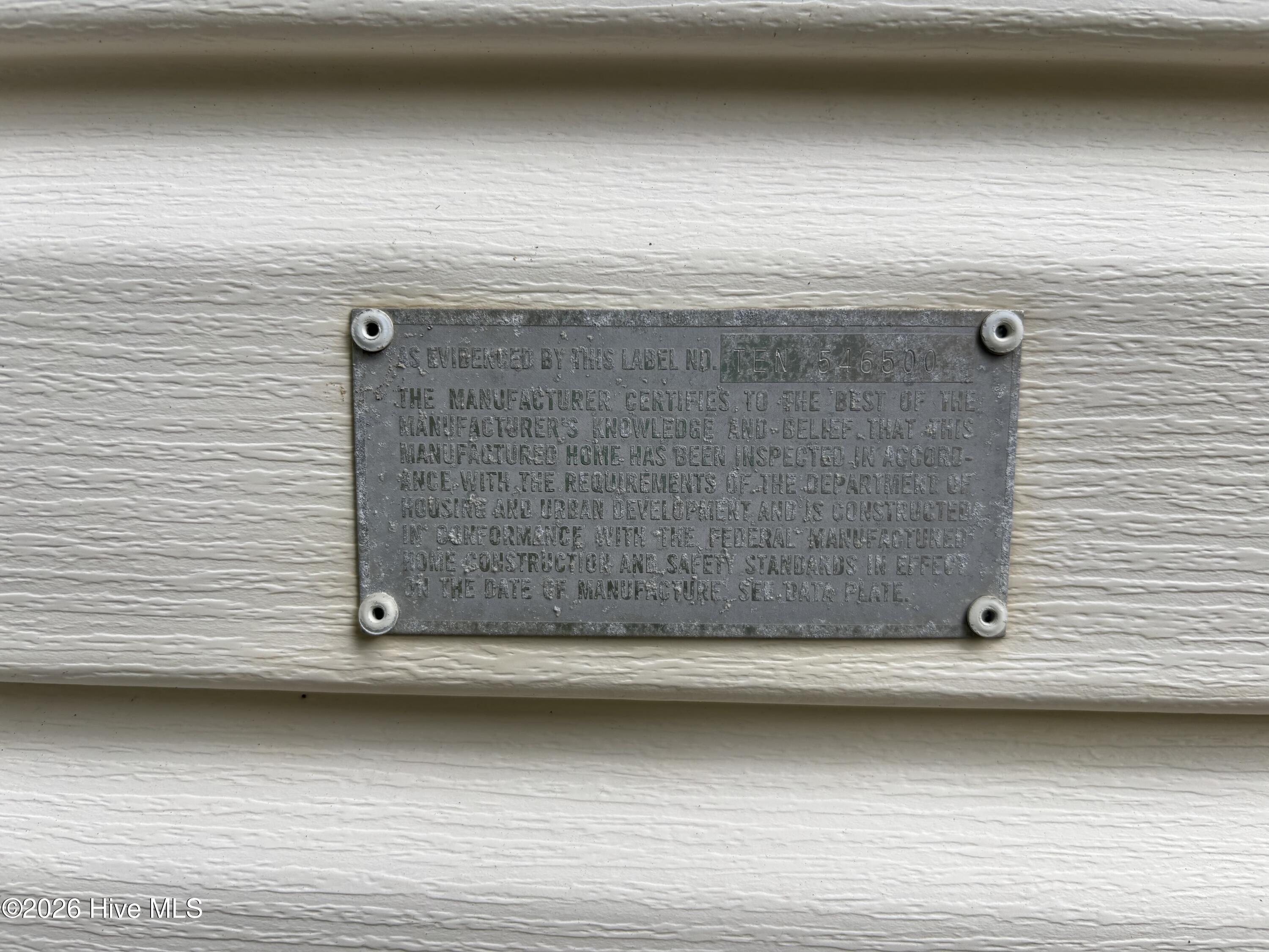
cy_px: 476
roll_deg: -1.9
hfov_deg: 67.3
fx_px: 953
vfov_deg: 53.1
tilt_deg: -5.3
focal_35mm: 26
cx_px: 634
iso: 40
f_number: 1.6
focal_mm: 5.96
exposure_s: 1/195
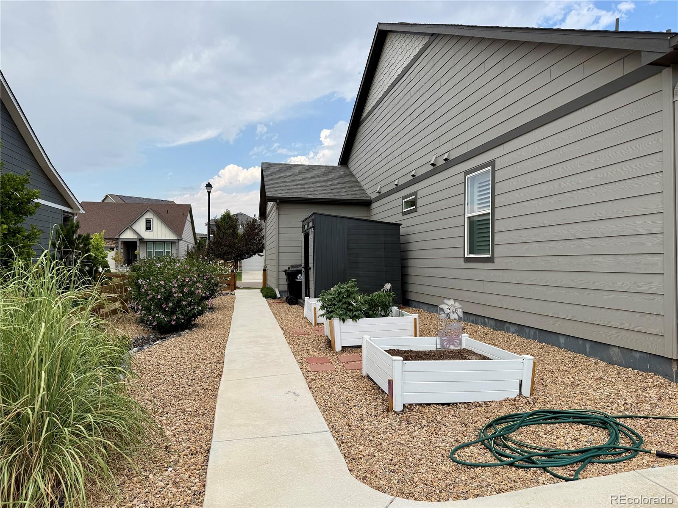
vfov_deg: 56.8
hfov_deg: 71.6
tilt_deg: +1.1
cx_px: 339
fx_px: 470
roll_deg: +0.0
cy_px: 254
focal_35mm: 24
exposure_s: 1/2801
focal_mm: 6.76
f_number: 1.78
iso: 80
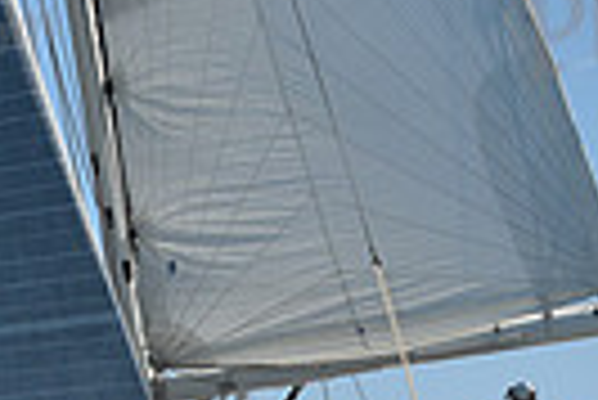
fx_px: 5072
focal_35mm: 305
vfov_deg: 4.5
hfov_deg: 6.7
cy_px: 258
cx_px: 292
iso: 250
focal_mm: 70
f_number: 7.1
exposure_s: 1/1600
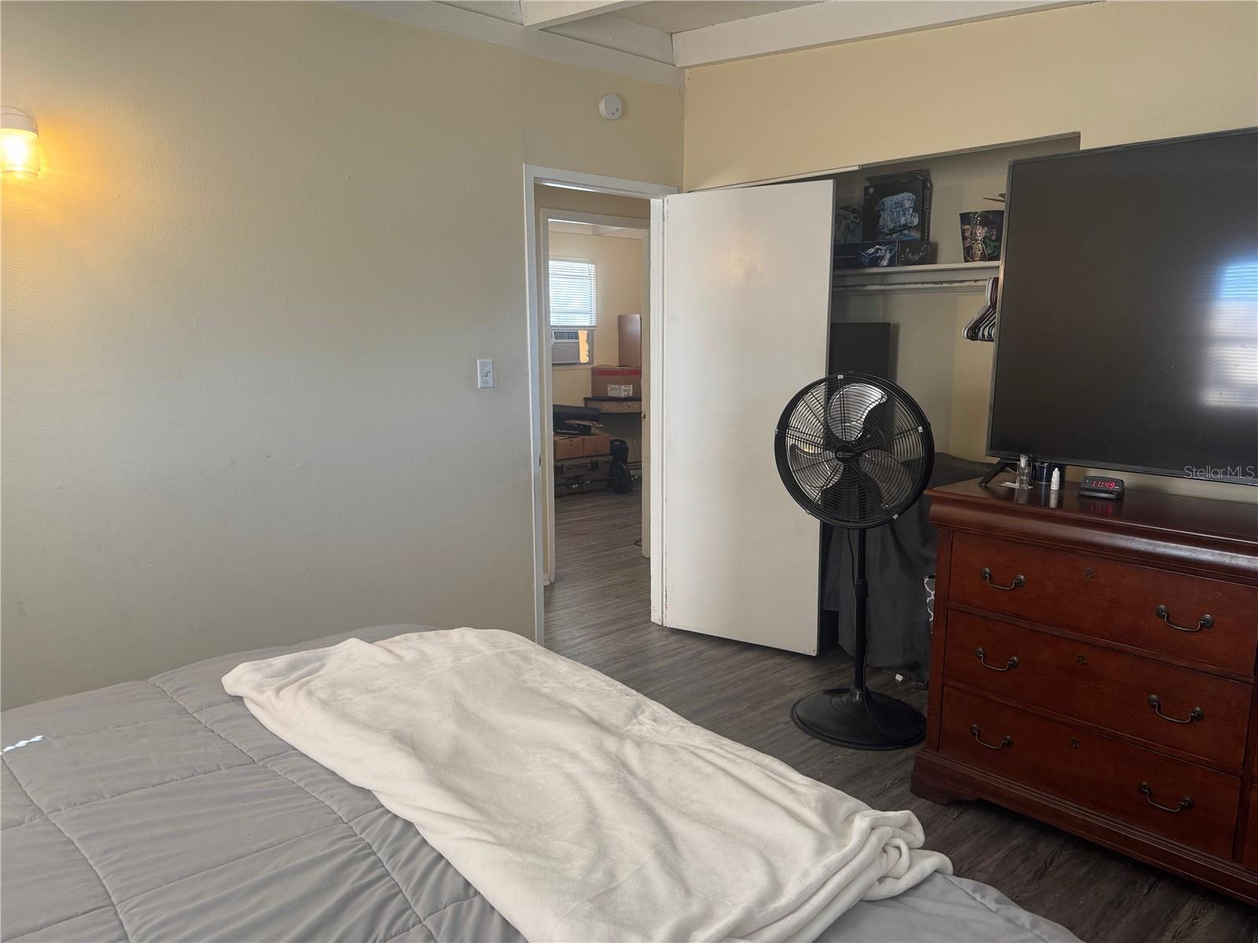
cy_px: 472
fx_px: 872
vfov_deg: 56.8
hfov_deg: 71.6
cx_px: 629
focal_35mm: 24
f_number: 1.78
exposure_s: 1/60
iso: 125
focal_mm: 6.76
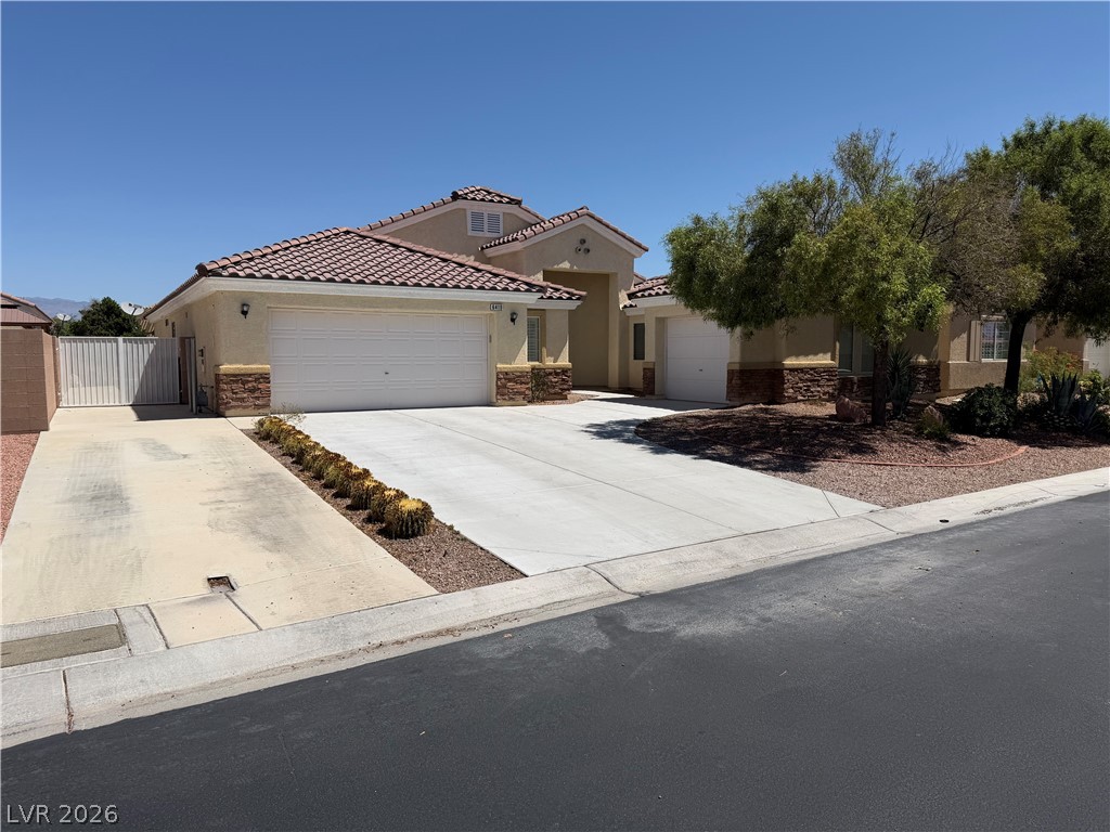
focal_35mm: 24
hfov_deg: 71.6
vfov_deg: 56.8
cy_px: 416
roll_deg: +1.0
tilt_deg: -5.6
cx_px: 555
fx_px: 770
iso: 80
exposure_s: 1/10309
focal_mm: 6.76
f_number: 1.78
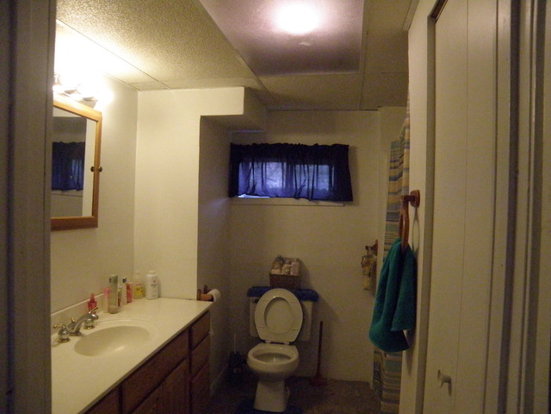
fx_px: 414
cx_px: 276
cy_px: 207
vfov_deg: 53.1
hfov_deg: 67.3
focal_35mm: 26
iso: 800
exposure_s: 1/500
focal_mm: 4.6
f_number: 2.8
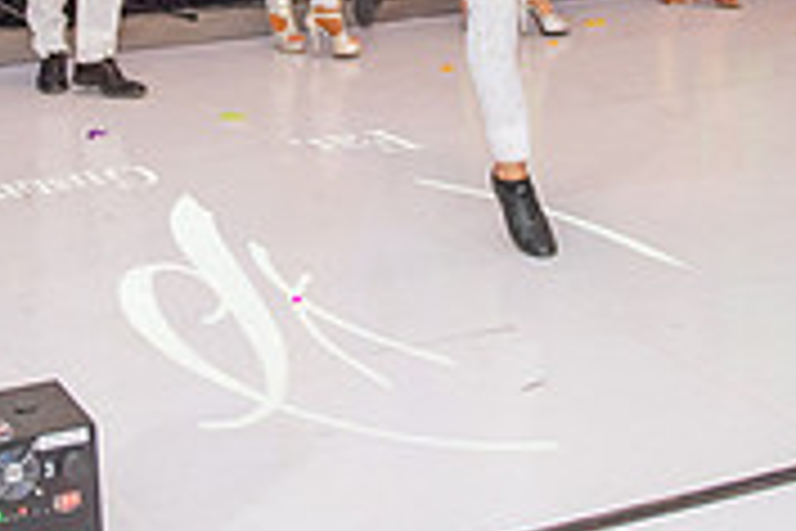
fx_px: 2034
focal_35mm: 92
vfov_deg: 14.1
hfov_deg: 22.1
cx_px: 351
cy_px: -209
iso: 1000
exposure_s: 1/160
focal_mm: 28
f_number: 2.8
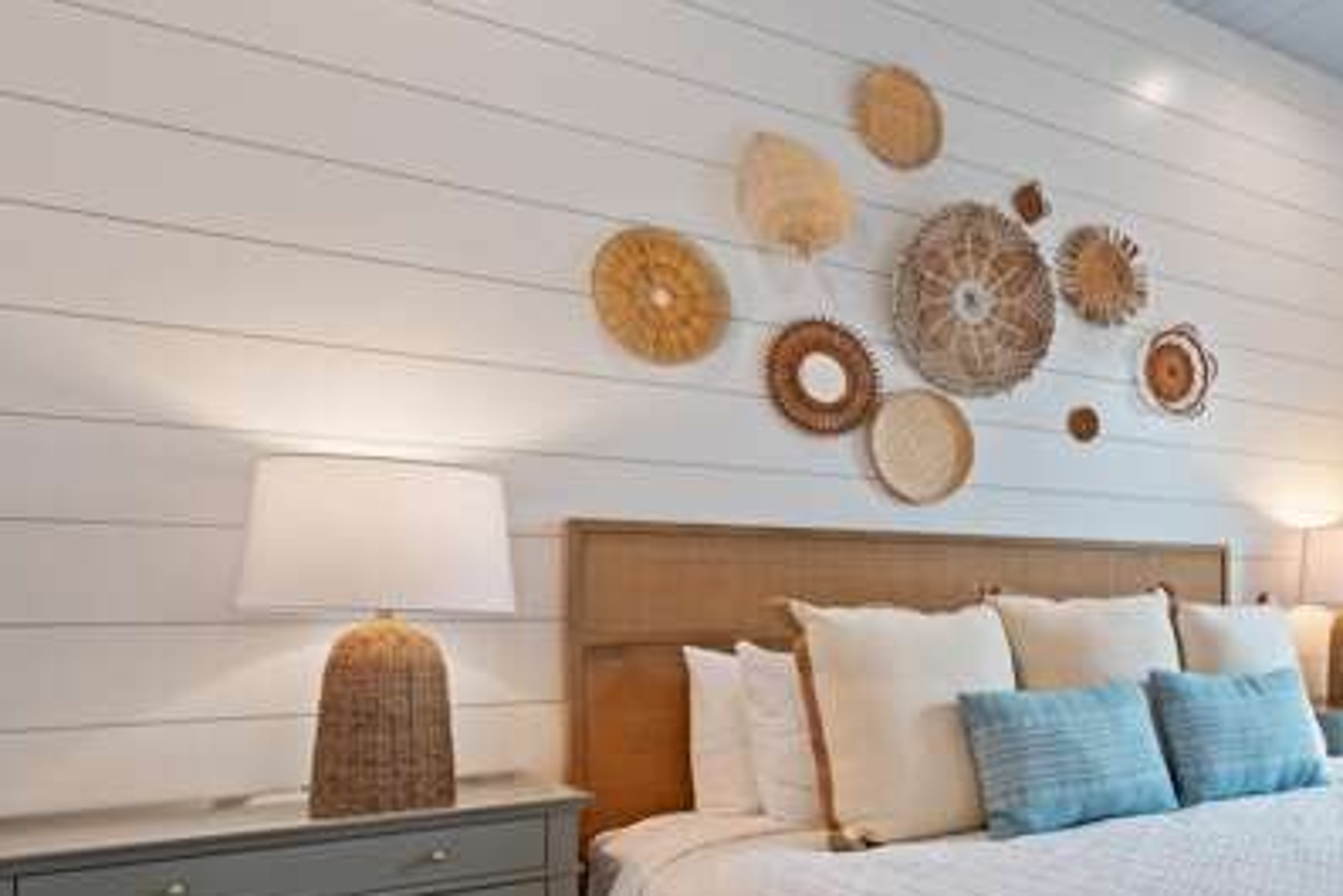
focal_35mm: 29
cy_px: 592
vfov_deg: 44.4
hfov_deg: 55.0
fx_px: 1082
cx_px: 1218
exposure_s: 1/25
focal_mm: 10
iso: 640
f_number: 6.4
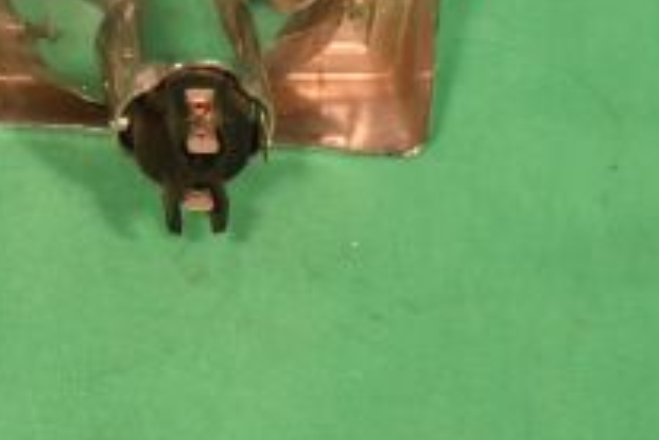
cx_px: -83
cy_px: 38
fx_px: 2233
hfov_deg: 16.3
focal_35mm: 122
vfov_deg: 11.2
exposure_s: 1/50
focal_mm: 28
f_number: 29
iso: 2200
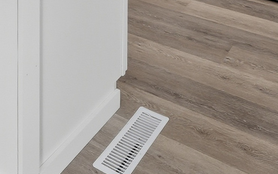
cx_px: 144
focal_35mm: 54
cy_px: -207
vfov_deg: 16.1
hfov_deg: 37.5
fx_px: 409
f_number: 7.1
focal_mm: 12
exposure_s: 1/640
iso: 800
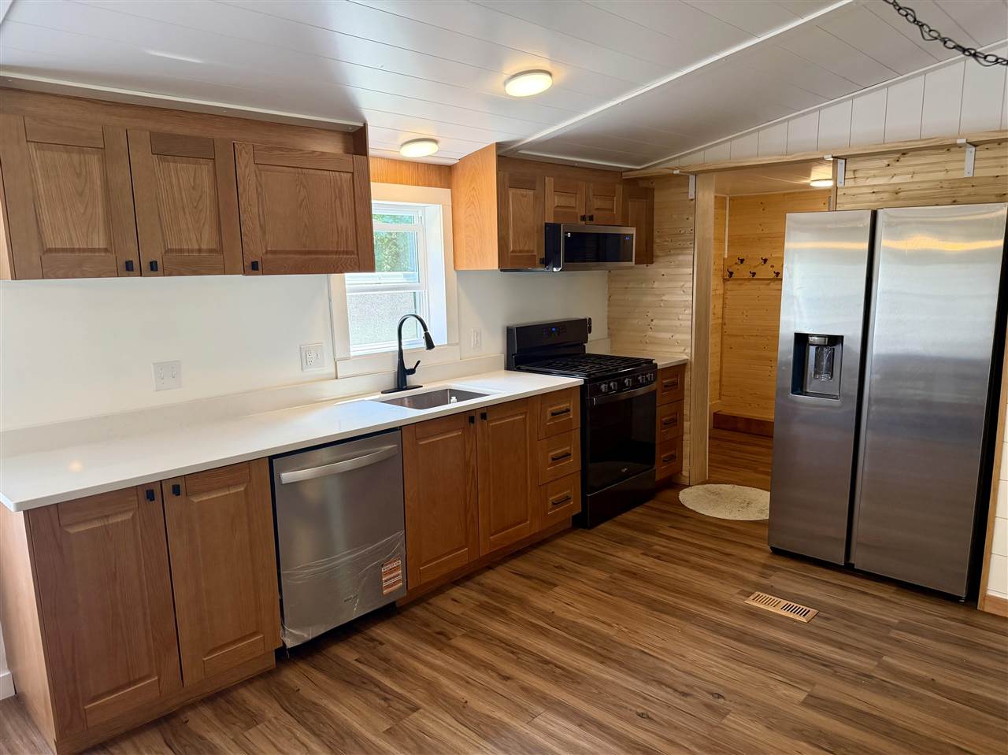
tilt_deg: -9.5
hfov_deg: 71.6
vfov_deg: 56.8
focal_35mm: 24
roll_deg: +1.0
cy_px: 378
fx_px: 699
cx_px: 504
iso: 200
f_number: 1.78
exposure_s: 1/163
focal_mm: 6.76
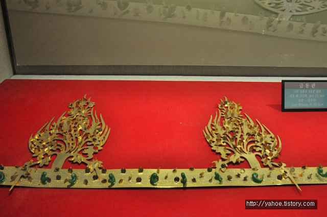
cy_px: 108
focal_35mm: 30
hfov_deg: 62.0
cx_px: 164
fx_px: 272
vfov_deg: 43.5
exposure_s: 1/40
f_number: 9
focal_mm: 20
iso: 2000
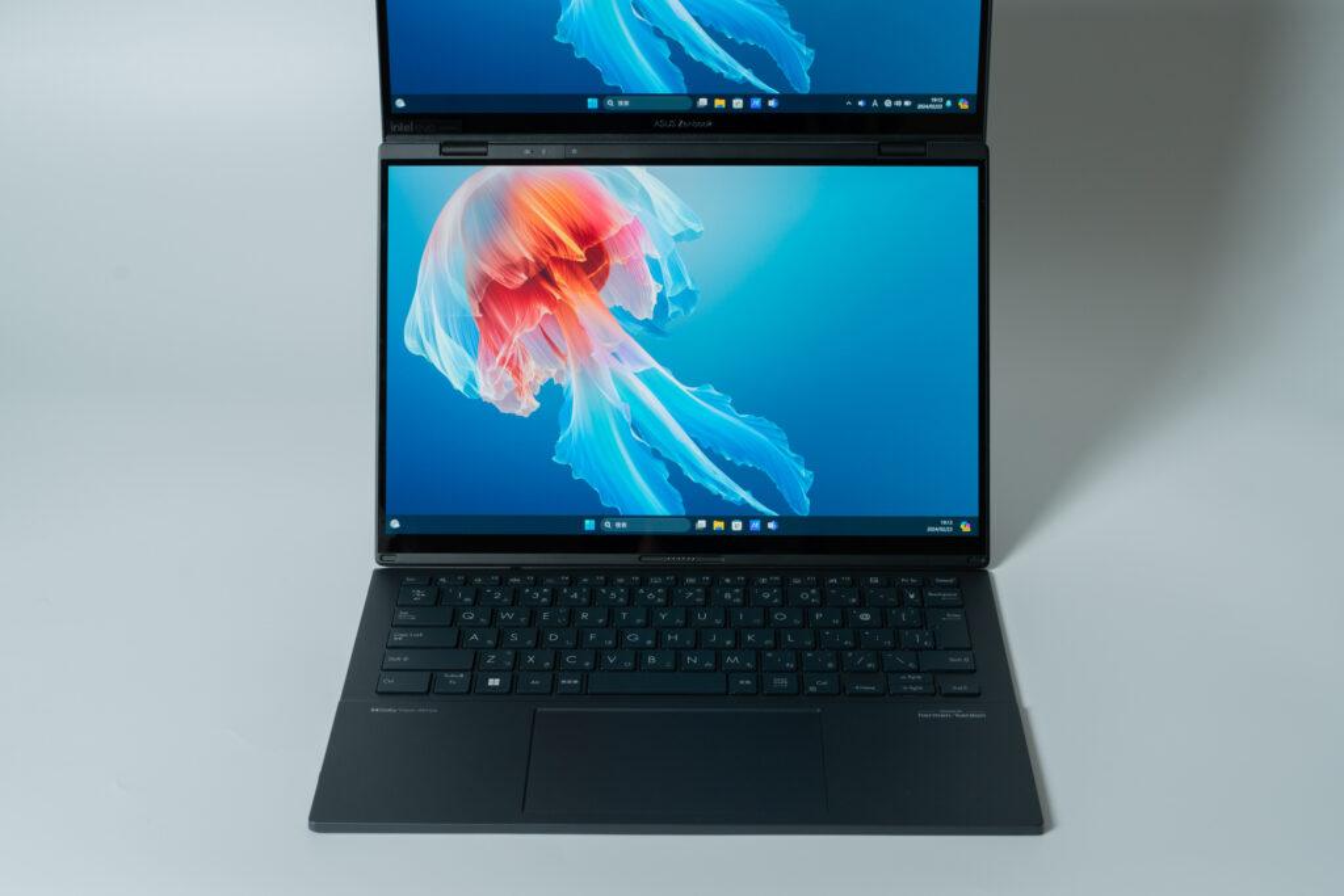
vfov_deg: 25.1
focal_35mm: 54
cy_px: 448
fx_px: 2016
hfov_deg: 36.9
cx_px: 672
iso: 640
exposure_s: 1/50
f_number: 8
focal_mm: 54
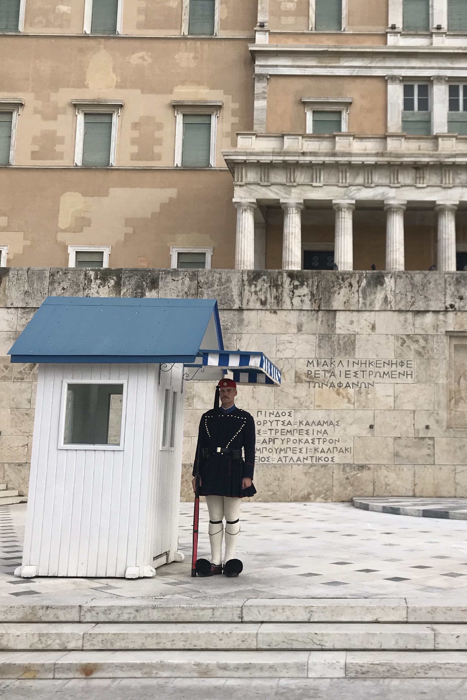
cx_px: 377
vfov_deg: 49.6
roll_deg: +0.4
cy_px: 351
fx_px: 759
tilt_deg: +7.9
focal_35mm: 39
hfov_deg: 33.2
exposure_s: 1/1953
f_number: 1.8
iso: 20
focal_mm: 3.99
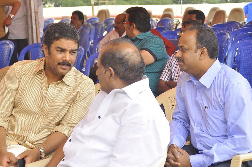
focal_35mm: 84
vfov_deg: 16.2
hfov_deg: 24.2
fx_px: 587
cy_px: 84
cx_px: 126
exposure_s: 1/125
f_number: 7.1
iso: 250
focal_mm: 56
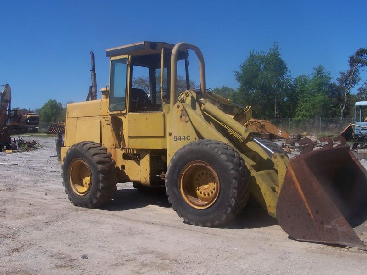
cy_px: 138
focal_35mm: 38
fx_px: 403
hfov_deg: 49.0
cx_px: 184
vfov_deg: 37.7
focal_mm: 6.3
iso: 80
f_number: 5.6
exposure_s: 1/500
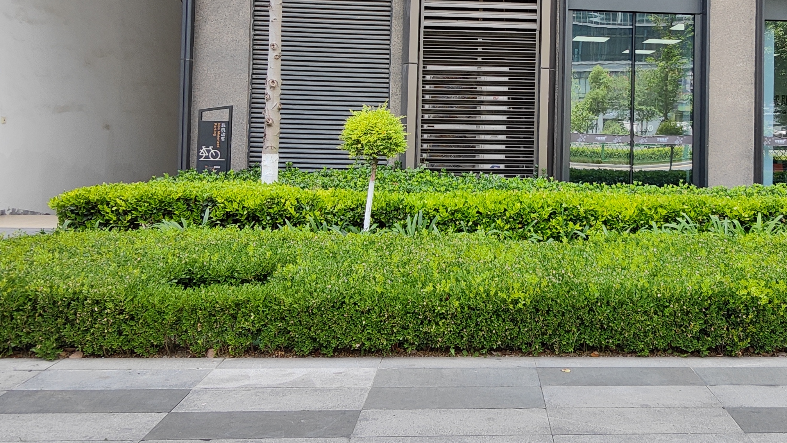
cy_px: 106
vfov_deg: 32.2
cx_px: 522
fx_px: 751
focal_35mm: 36
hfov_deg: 54.2
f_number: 2.4
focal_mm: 2.13
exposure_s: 1/162
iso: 50
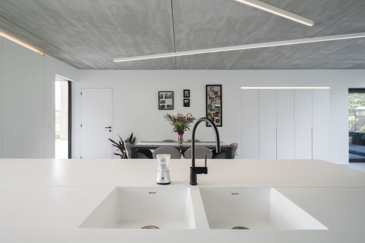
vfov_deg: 70.5
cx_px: 182
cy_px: 122
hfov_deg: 93.3
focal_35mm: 17
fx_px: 172
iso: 400
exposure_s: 1/12
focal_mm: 11.5
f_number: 8
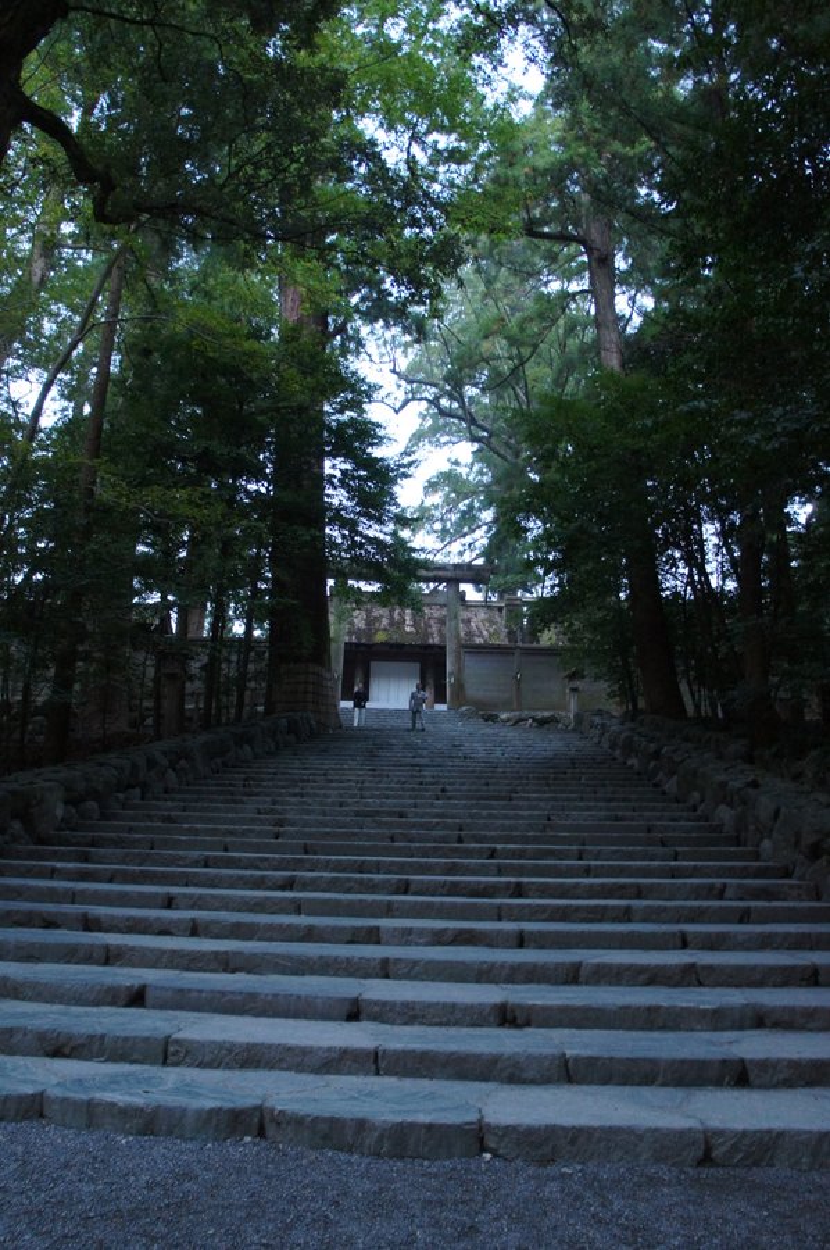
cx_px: 415
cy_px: 625
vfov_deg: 67.4
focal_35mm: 27
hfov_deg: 47.8
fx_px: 936
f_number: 3.5
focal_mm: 18
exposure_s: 1/15
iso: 1600
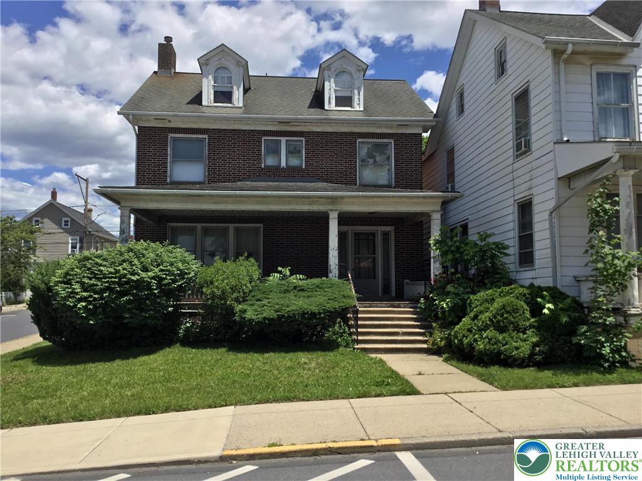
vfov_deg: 45.4
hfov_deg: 58.4
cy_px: 240
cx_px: 321
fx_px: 575
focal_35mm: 31
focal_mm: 3.3
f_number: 2.4
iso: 25
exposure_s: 1/1698
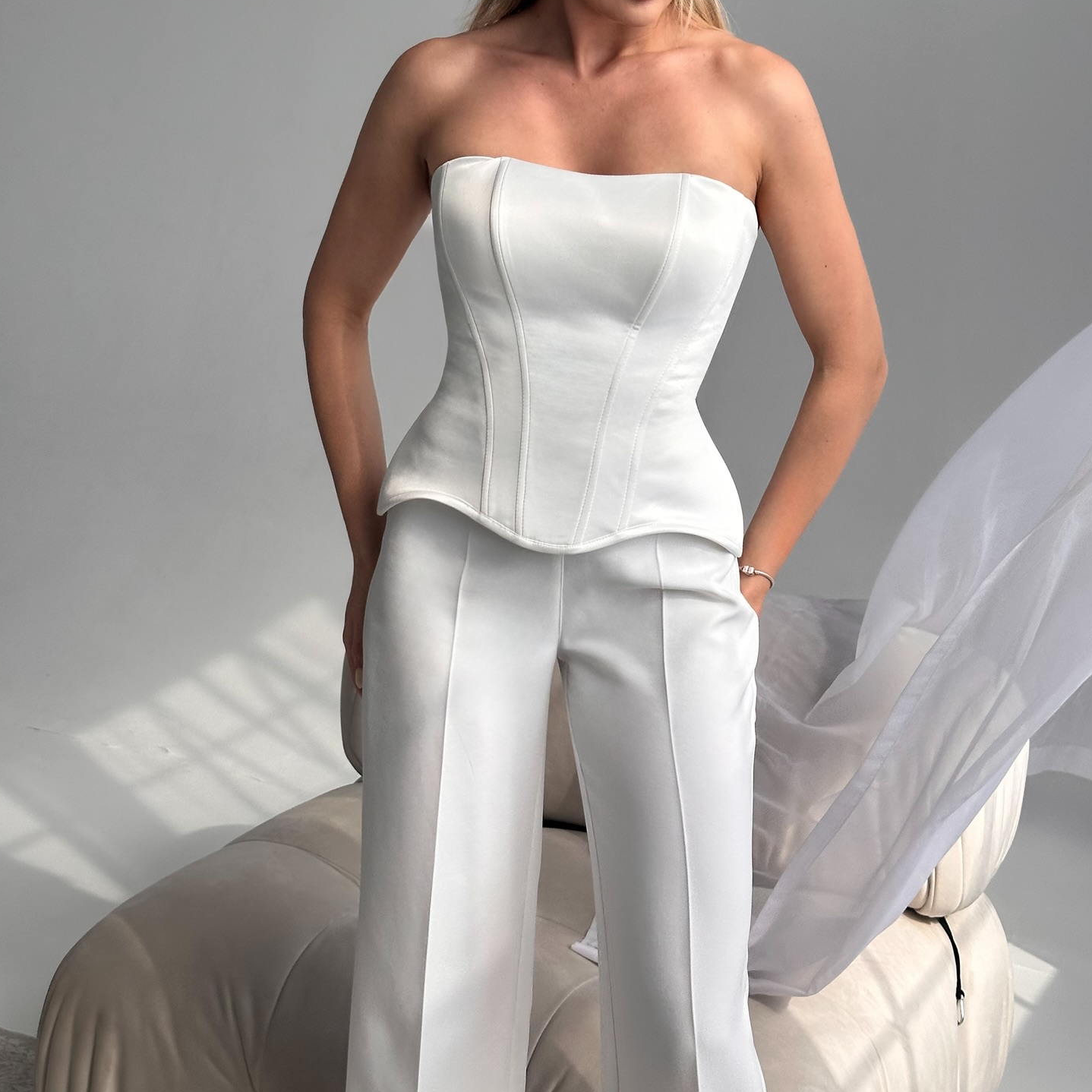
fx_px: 2106
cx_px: 559
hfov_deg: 29.1
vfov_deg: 28.8
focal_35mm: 59
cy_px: 335
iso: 64
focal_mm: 6.86
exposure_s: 1/810
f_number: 1.78
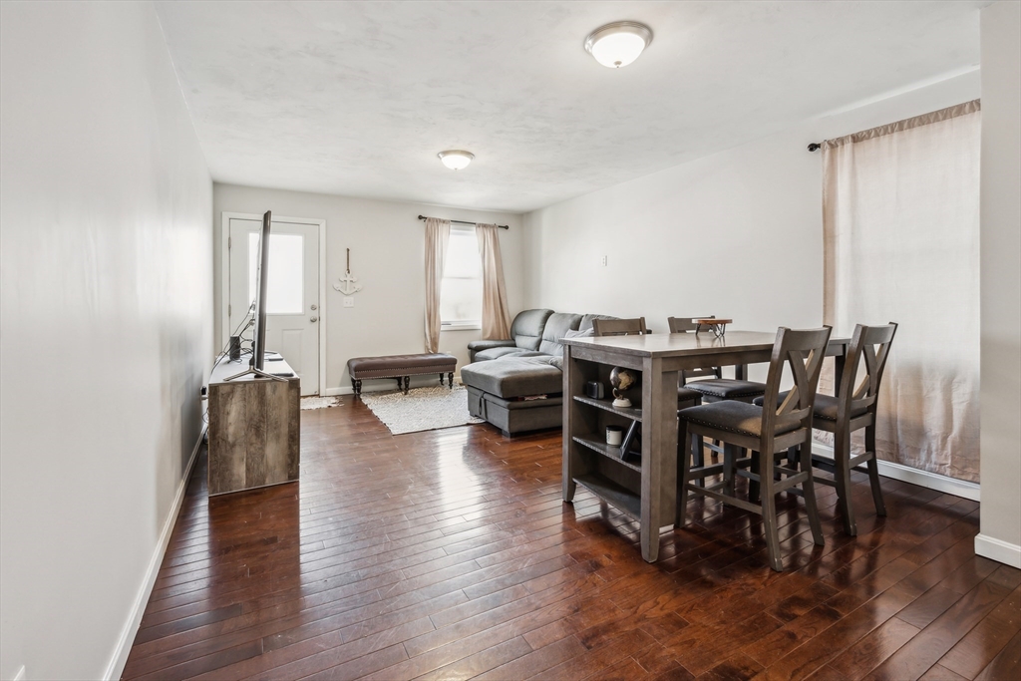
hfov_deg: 98.5
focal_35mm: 16
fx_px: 440
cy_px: 340
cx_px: 510
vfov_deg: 75.5
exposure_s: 1/15
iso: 1250
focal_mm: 15.5
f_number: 8
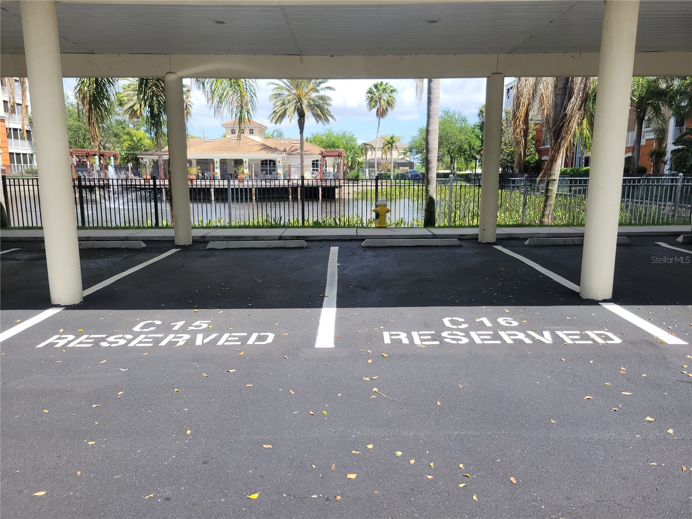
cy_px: 260
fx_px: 520
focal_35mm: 26
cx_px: 346
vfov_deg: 53.1
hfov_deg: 67.3
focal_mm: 5.4
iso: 40
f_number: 1.8
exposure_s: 1/1170
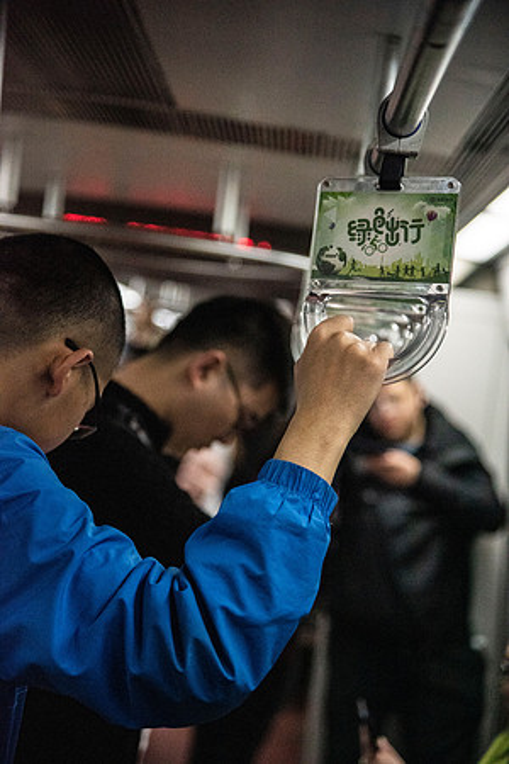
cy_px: 382
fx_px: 2078
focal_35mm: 98
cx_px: 254
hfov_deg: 14.0
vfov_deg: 20.8
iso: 5000
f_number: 4
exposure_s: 1/320
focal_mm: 98
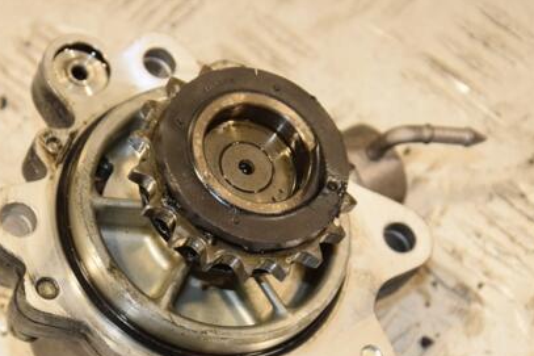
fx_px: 2624
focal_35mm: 177
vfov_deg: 7.7
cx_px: 207
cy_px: 236
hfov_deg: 11.6
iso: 800
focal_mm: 80
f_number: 7.1
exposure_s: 1/200
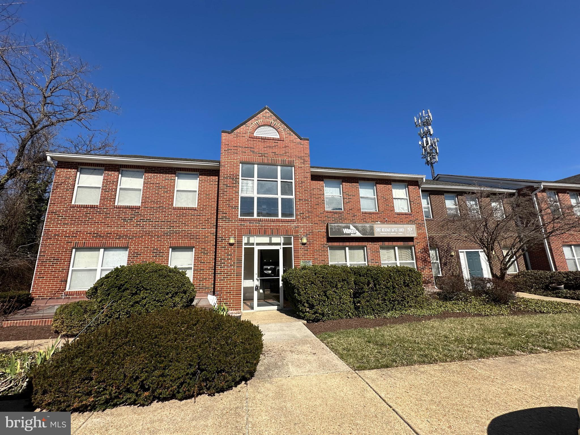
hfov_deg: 102.1
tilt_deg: +13.1
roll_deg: +1.5
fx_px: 235
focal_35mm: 14
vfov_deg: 85.7
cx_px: 290
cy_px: 218
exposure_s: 1/2681
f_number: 2.2
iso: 50
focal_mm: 2.22
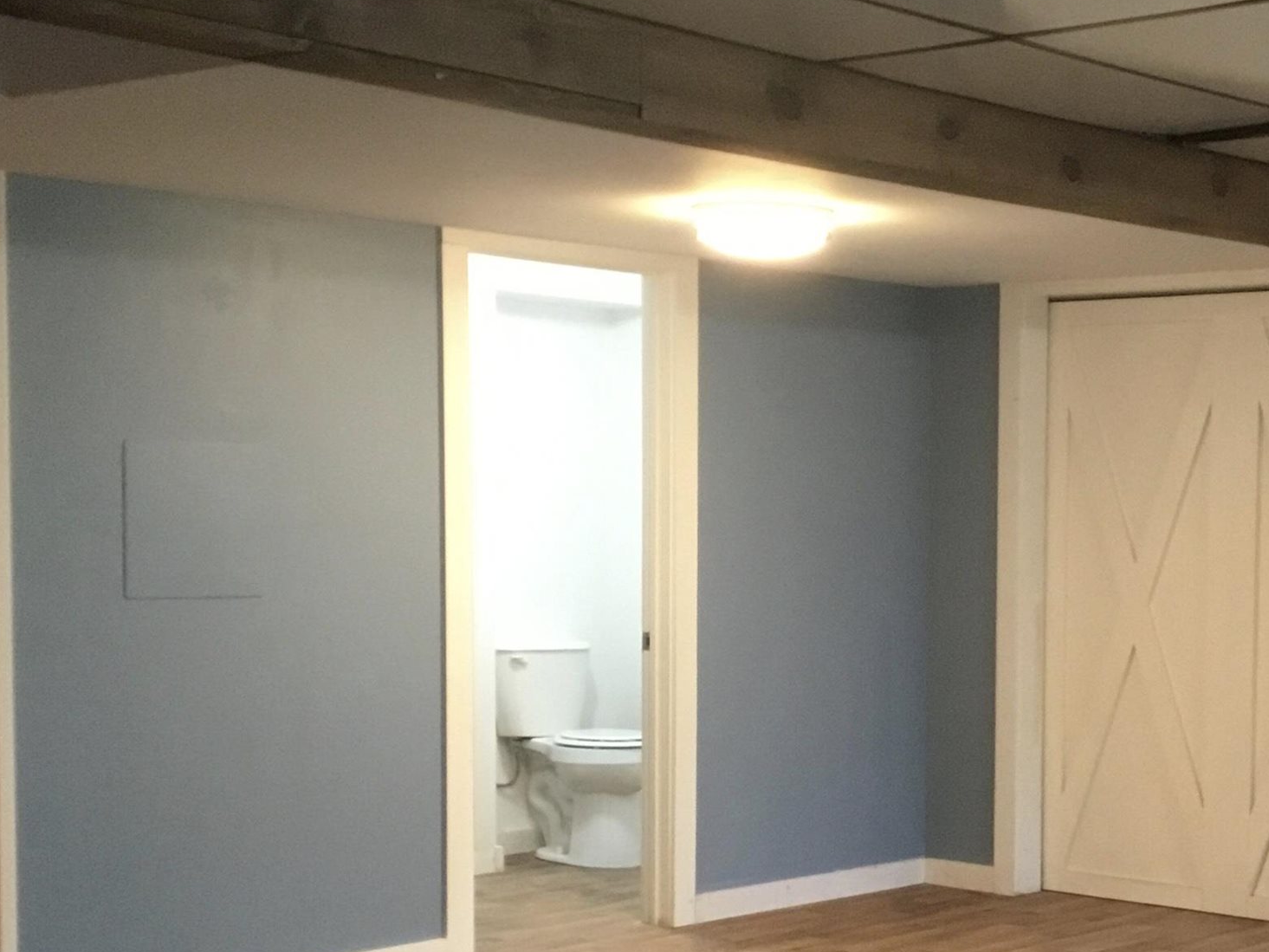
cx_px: 1023
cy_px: 680
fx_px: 2383
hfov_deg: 29.1
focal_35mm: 65
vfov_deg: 22.4
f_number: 2.4
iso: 200
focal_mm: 3.3
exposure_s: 1/30
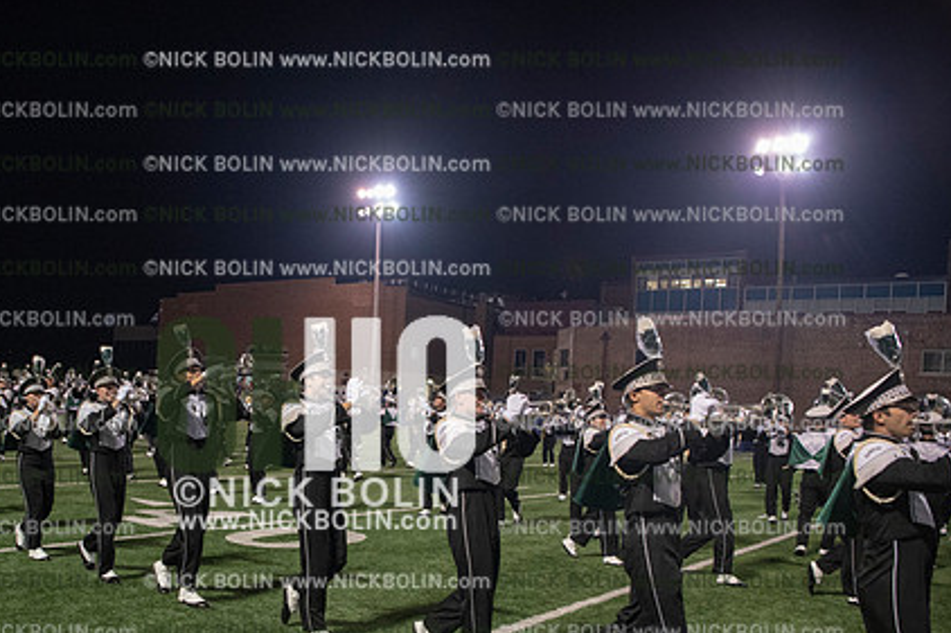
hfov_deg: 56.0
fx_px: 871
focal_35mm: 33
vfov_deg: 39.4
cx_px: 315
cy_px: 425
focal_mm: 24
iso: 3200
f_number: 3.2
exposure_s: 1/500
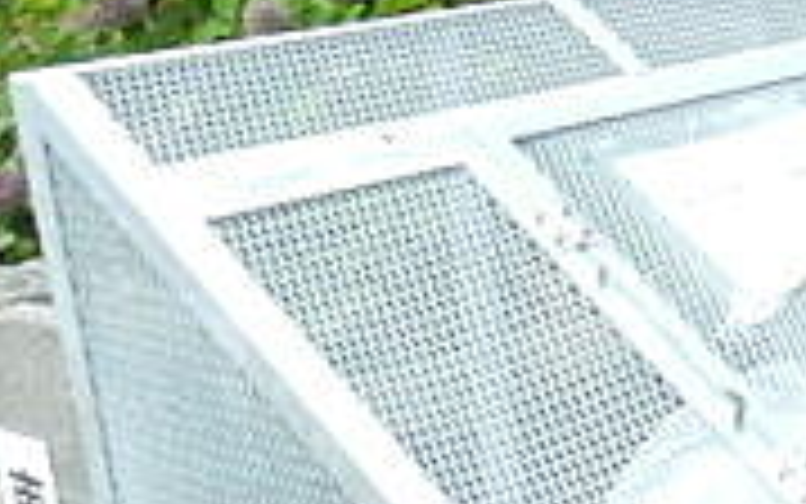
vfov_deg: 14.1
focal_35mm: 91
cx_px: 851
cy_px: 540
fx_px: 2000
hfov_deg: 21.8
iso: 125
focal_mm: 4.3
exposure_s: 1/125
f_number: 2.8
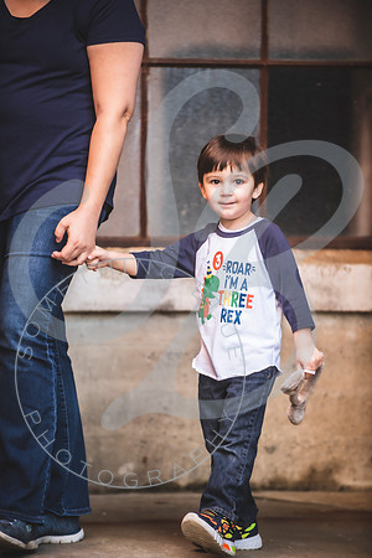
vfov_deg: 10.3
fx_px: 3100
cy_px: 279
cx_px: 186
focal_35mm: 200
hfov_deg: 6.9
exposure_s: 1/250
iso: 500
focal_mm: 200
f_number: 2.8
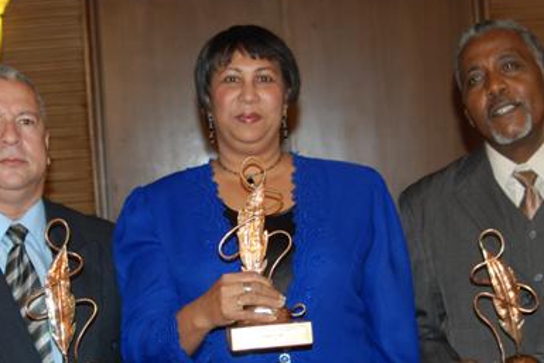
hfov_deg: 28.8
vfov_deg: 19.4
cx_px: 243
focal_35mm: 70
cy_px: 261
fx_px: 1058
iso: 200
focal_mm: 28
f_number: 3.5
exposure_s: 1/60
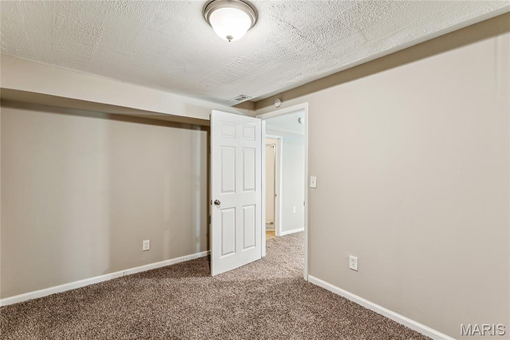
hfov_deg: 96.0
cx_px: 255
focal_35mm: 16
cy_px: 170
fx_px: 229
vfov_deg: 73.0
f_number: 13
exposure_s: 1.6
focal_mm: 16.2
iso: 200
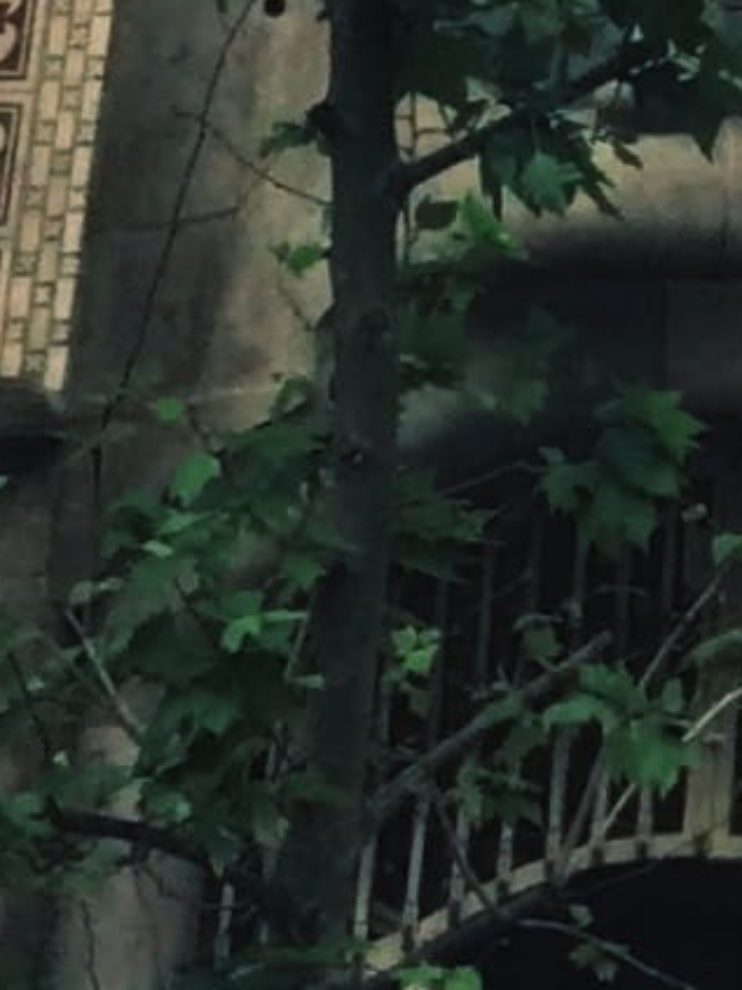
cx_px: 2385
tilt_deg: +24.5
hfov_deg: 6.0
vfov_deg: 7.7
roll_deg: +2.8
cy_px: -2024
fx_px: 6405
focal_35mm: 224
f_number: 2.2
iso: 32
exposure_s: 1/733
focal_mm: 4.15
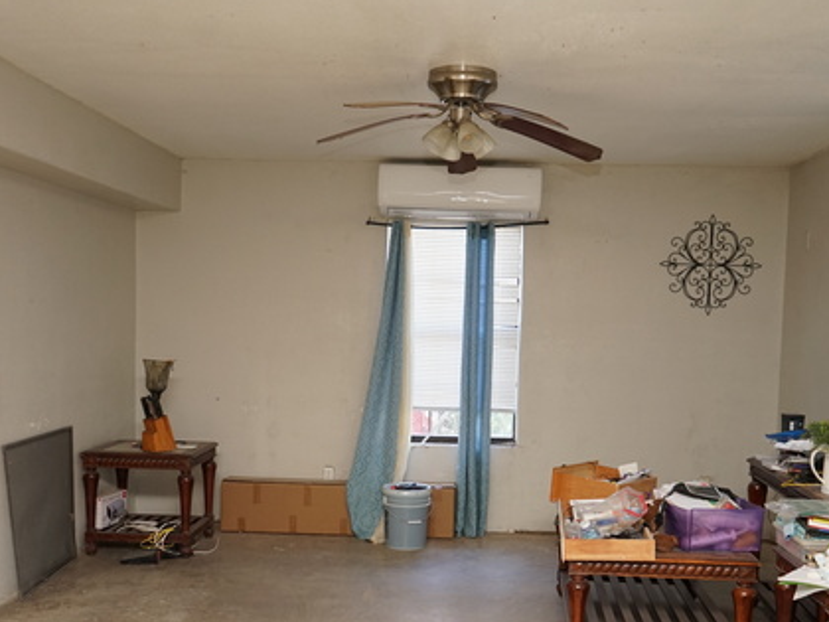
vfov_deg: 34.8
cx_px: 426
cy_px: 412
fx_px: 982
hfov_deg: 45.8
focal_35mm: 41
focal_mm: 28
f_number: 3.5
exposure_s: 1/160
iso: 1000
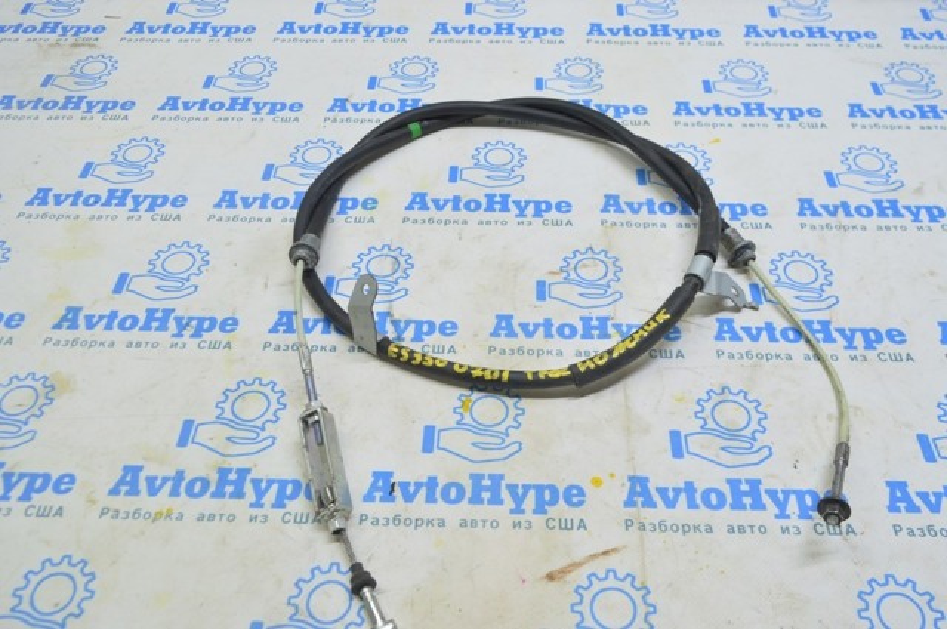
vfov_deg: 39.9
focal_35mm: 33
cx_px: 474
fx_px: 867
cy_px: 314
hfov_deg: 57.3
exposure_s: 1/20
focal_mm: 22
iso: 400
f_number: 5.6
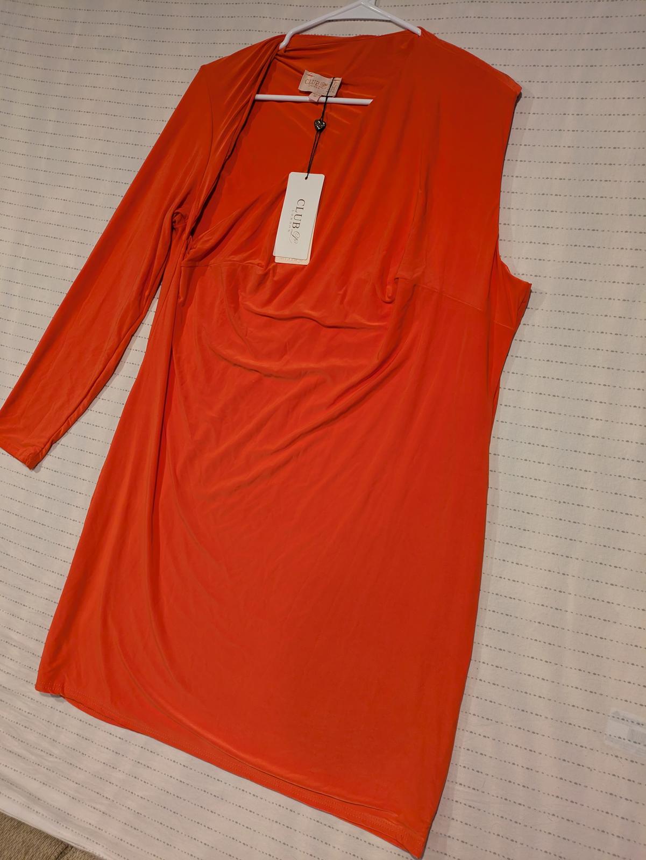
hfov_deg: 54.9
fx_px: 622
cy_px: 430
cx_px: 323
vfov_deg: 69.4
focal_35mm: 25
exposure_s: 1/60
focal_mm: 5.43
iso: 151
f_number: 1.89
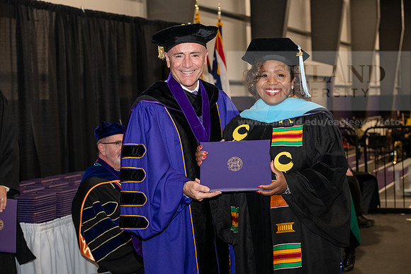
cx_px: 206
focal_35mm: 70
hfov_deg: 28.8
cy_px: 137
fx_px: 799
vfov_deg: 19.5
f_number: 5.6
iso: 2500
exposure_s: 1/200
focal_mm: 70
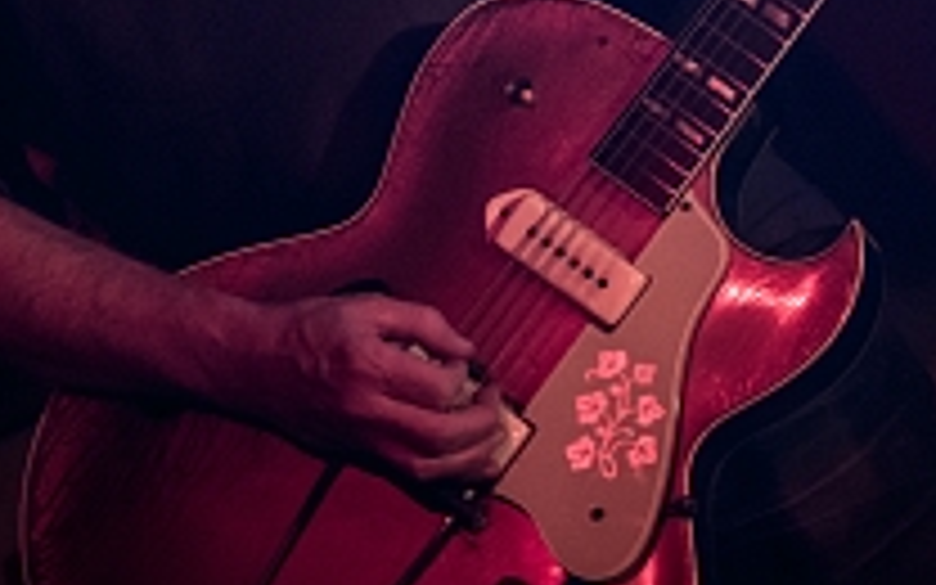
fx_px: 6301
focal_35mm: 247
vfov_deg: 5.3
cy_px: -304
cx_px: 477
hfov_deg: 8.5
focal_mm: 70
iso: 2000
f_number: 2.8
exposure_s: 1/100
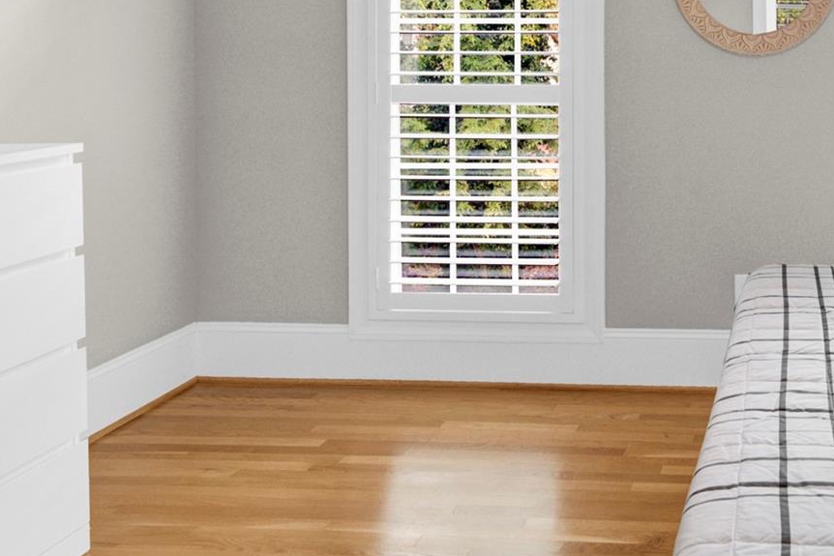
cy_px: 84
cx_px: 643
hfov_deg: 48.4
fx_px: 880
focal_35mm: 38
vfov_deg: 33.7
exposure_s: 1/30
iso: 800
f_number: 9
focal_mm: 16
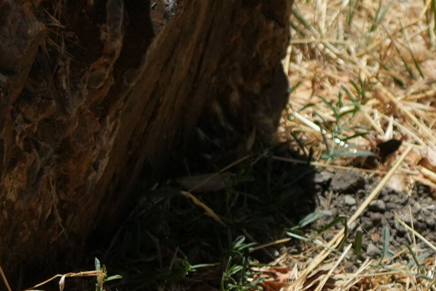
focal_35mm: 404
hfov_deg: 4.9
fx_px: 4893
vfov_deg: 3.4
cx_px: -676
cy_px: -275
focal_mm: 64
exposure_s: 1/2500
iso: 400
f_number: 5
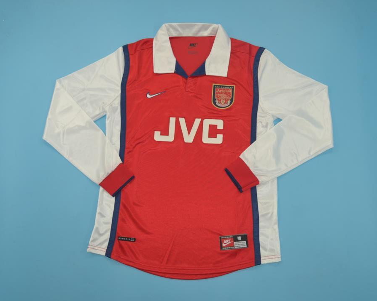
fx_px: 379
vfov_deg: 43.3
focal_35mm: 34
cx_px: 186
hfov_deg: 52.8
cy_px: 150
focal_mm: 20
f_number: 6.3
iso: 200
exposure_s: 1/100
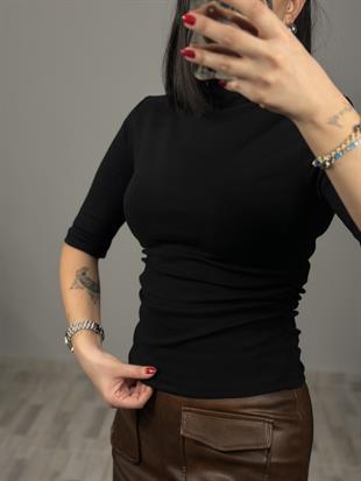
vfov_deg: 39.6
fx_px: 667
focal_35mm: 48
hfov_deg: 30.3
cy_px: 240
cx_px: 180
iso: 80
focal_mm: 6.86
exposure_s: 1/100
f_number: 1.78
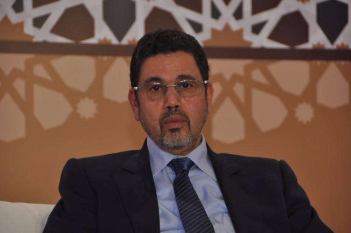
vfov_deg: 6.1
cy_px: 116
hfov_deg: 9.2
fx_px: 2191
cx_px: 176
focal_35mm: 225
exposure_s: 1/60
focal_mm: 150
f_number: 5.6
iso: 500
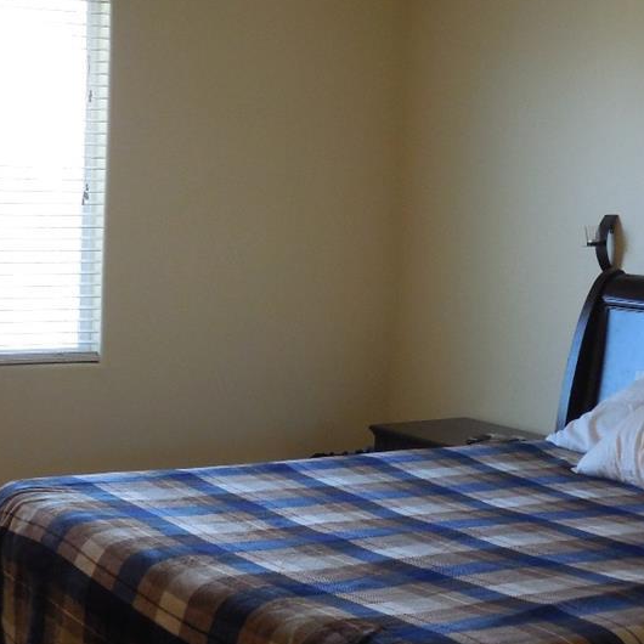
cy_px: 305
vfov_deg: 23.1
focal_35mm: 75
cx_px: 186
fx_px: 1579
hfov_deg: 22.9
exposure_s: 1/30
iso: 180
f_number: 3.8
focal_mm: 5.3
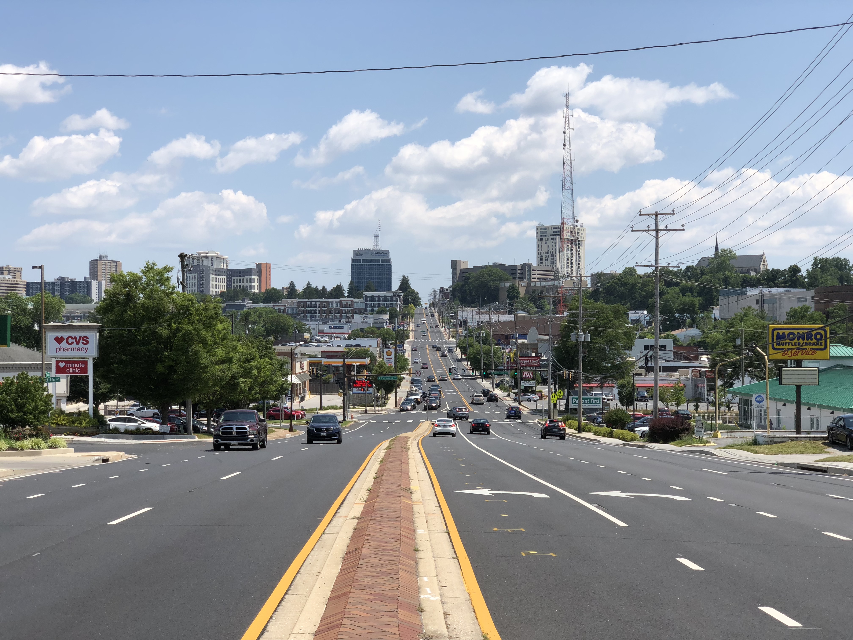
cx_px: 426
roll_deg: +0.0
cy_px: 320
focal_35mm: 52
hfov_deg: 36.8
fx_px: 1281
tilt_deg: +0.4
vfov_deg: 28.0
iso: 16
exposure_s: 1/1473
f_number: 2.4
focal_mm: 6
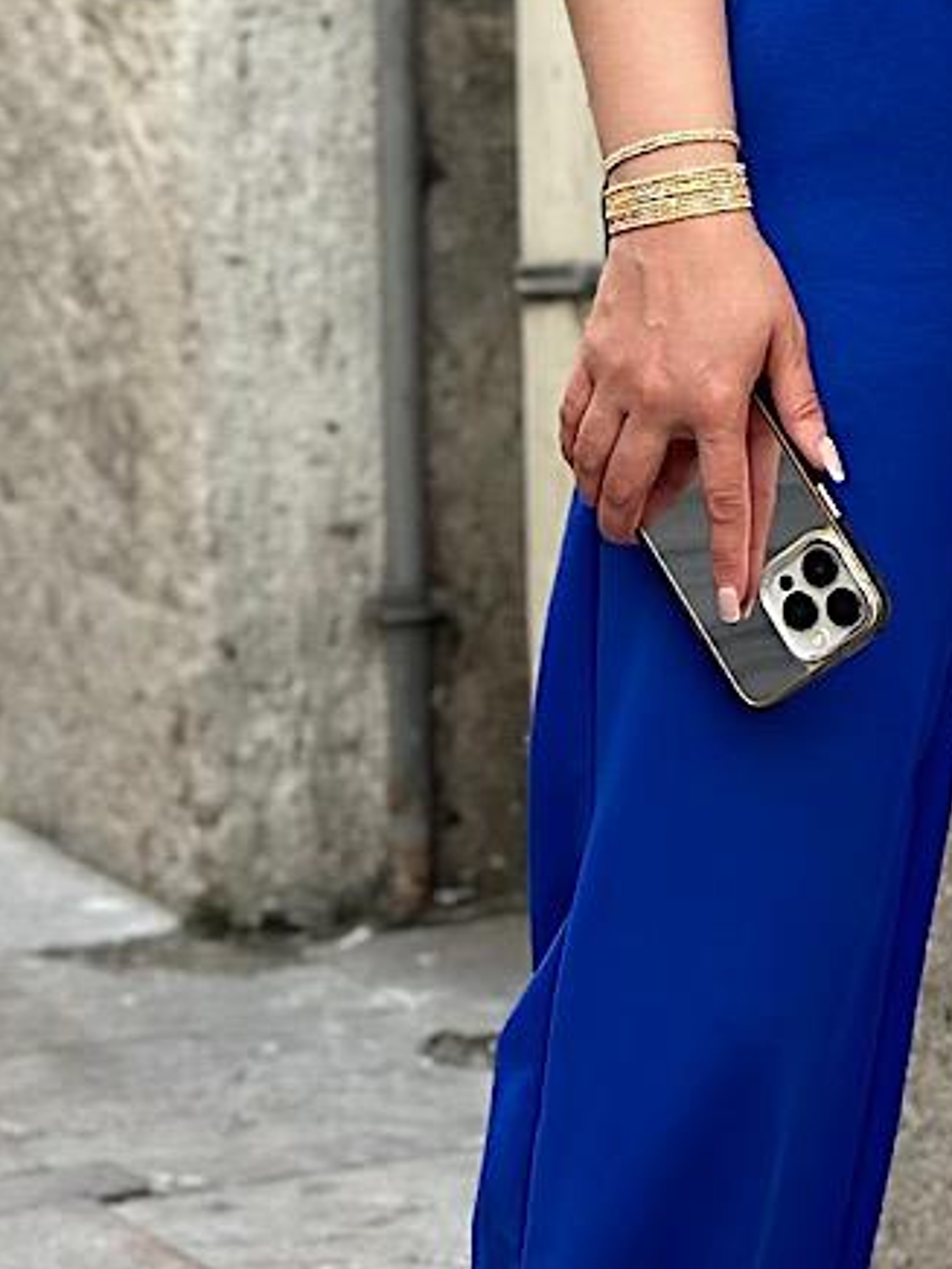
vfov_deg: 11.1
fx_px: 6454
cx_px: 597
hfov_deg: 8.4
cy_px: 61
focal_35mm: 176
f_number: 1.78
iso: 80
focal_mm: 6.86
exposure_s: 1/415
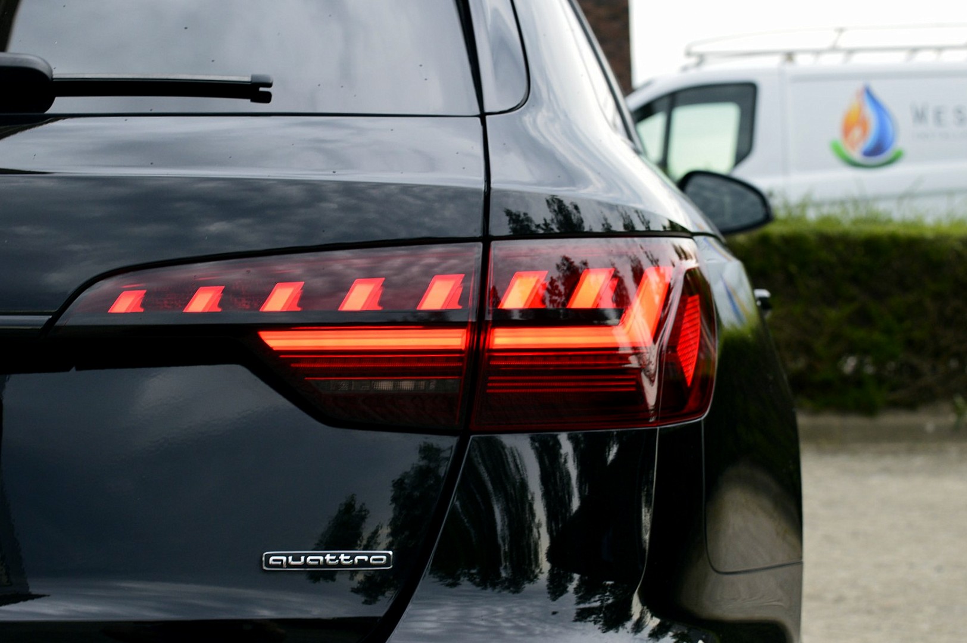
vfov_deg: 17.5
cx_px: 484
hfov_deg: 26.0
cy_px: 322
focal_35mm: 78
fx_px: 2093
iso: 400
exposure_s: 1/80
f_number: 9
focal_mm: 52
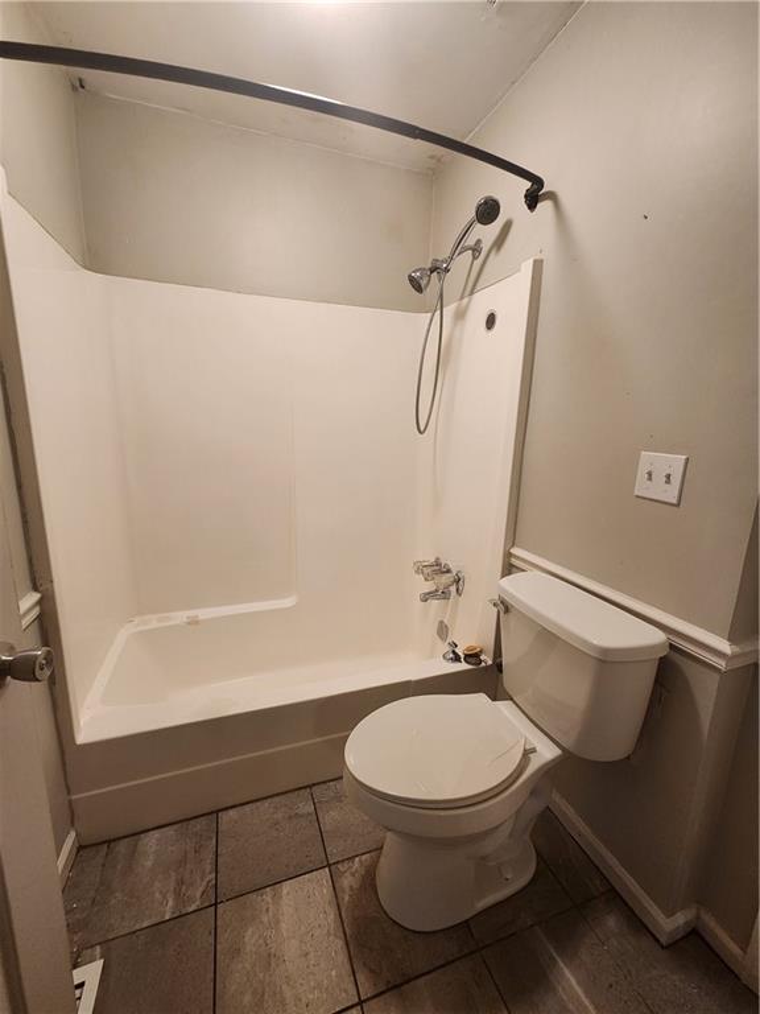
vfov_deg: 106.2
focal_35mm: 13
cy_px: 507
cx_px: 380
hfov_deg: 89.9
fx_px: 381
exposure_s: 1/60
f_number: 2.2
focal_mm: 2.2
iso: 250
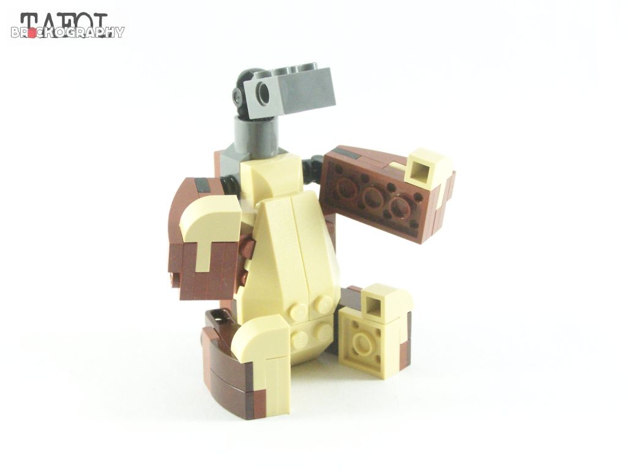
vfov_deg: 21.9
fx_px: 1214
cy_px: 235
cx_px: 314
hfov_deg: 29.0
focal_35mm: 67
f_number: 4
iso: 400
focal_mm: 11.1
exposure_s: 1/60
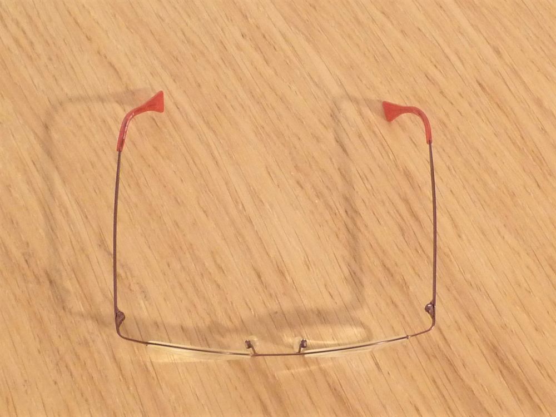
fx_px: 450
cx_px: 278
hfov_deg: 63.4
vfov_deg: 49.7
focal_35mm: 28
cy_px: 208
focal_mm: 4.7
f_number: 3.3
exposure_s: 1/25
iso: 400
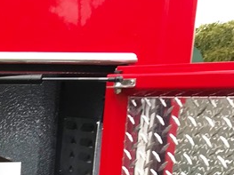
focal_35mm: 109
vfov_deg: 12.4
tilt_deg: -13.7
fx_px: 736
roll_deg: -0.8
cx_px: -123
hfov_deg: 16.4
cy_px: 314
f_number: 1.8
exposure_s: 1/60
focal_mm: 3.99
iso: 25
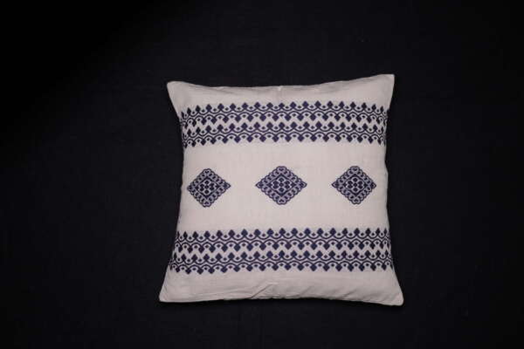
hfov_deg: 46.5
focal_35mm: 42
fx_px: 610
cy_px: 174
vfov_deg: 32.0
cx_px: 262
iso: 250
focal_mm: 41.9
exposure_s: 1/125
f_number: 2.8
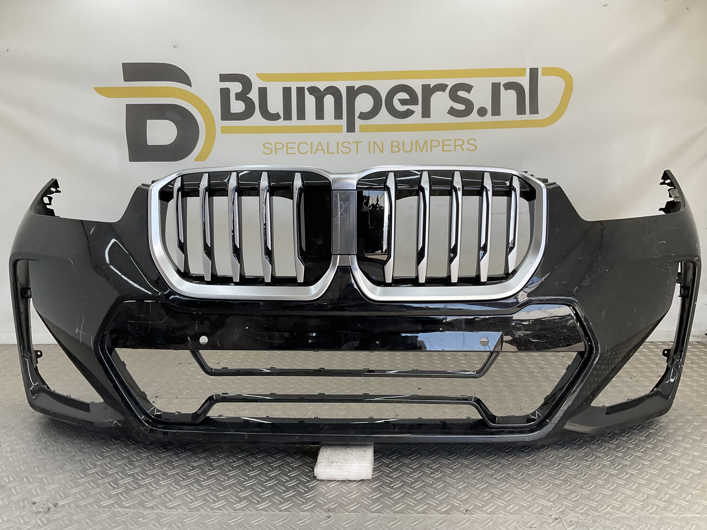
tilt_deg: -7.5
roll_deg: -0.5
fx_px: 613
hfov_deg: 60.0
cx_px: 356
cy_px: 262
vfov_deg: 46.8
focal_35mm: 30
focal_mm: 3
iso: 16
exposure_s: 1/171
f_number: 1.8
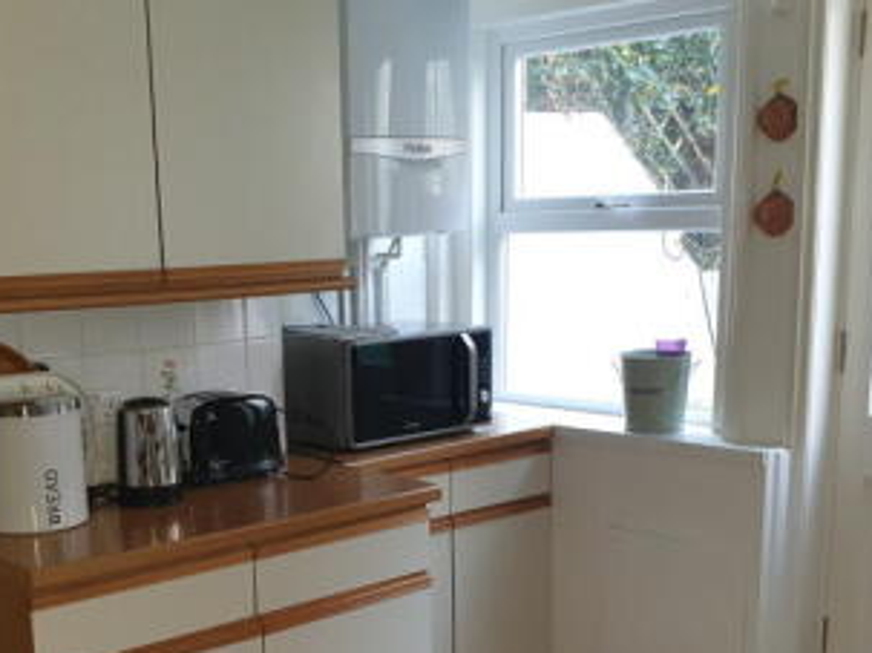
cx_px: 344
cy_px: 490
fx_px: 1259
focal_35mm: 50
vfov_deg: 28.7
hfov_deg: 38.0
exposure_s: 1/24
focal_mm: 4.3
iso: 100
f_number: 2.4
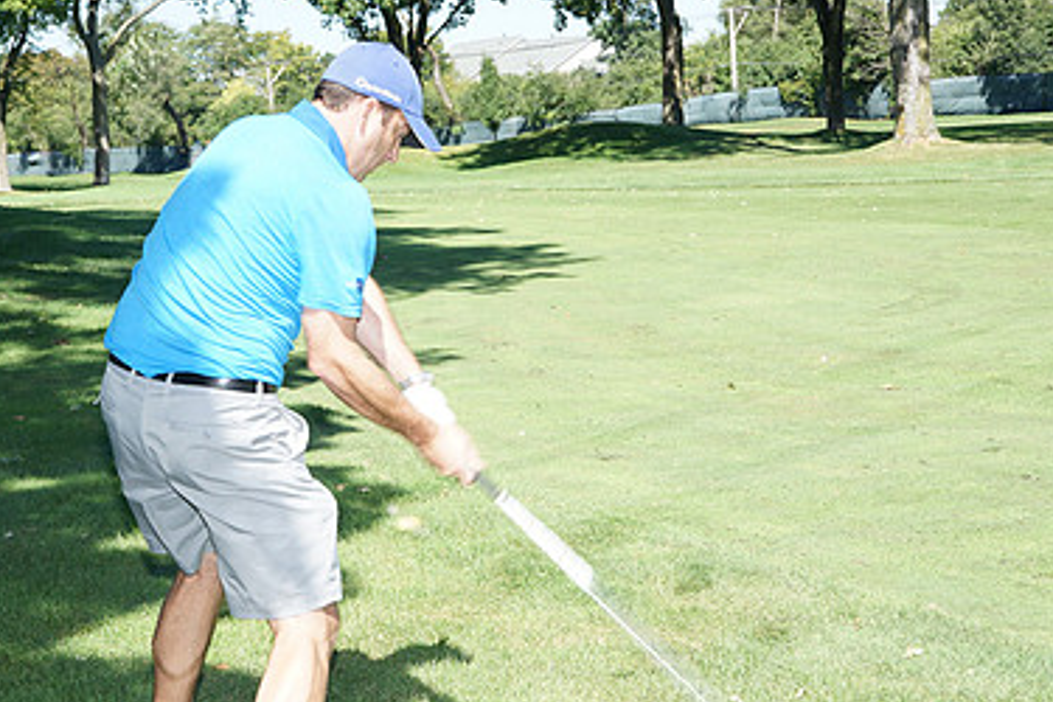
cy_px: 372
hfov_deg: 29.6
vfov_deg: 20.0
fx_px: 1989
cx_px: 486
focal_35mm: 68
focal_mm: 44
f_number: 8
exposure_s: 1/200
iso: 200
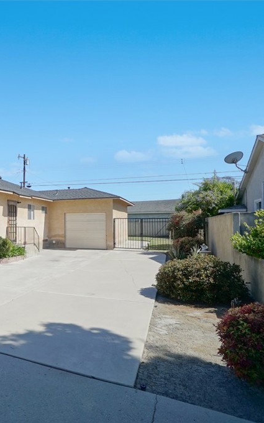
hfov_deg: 45.8
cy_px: 212
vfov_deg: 77.2
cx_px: 9
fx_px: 265
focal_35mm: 23
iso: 800
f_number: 10
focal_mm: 10
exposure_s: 1/1250
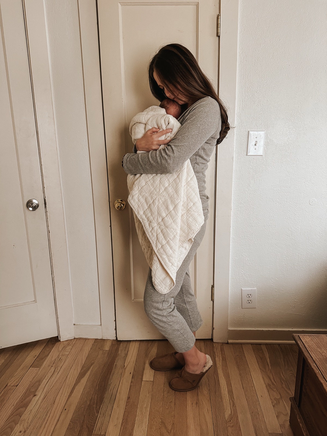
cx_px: 164
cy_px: 218
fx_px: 302
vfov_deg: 71.6
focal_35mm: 24
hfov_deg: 56.8
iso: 400
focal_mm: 6.86
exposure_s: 1/60
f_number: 1.8
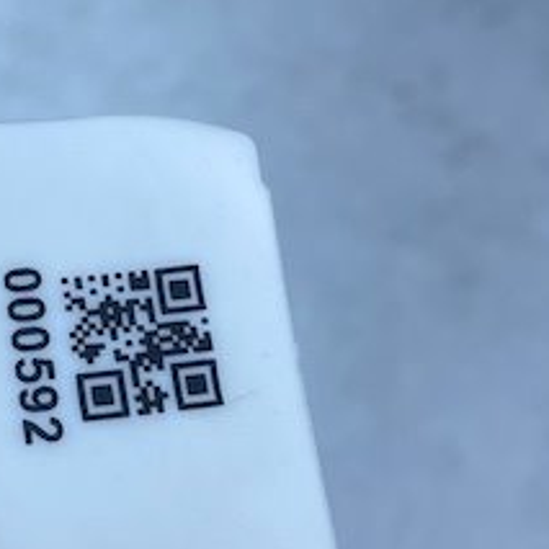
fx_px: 1238
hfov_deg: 24.2
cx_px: 46
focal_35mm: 69
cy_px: 281
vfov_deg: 25.0
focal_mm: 4.25
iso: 32
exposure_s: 1/973
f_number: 1.8
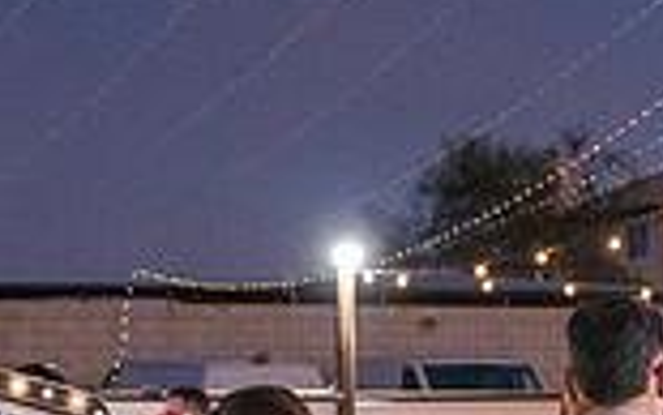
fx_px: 2693
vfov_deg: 8.4
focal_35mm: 149
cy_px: 802
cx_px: 346
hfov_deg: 14.0
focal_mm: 39
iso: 4000
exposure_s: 1/250
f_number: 4
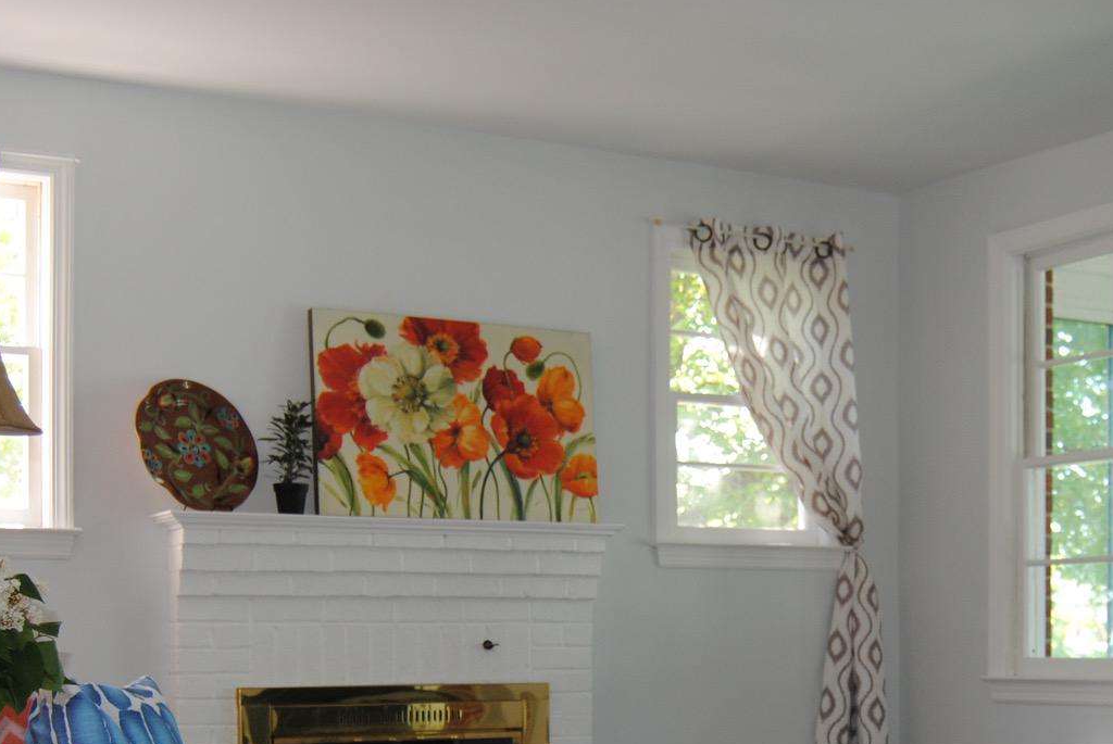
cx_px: 684
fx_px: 1857
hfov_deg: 33.2
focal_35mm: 60
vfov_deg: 22.1
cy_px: 686
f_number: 3.5
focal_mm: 20
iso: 200
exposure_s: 1/60
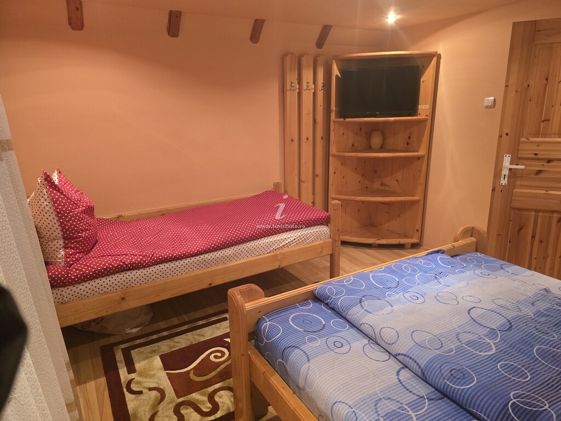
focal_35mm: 23
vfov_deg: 58.9
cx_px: 280
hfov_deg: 73.9
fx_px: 373
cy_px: 210
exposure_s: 1/100
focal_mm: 6.3
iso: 1000
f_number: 1.7
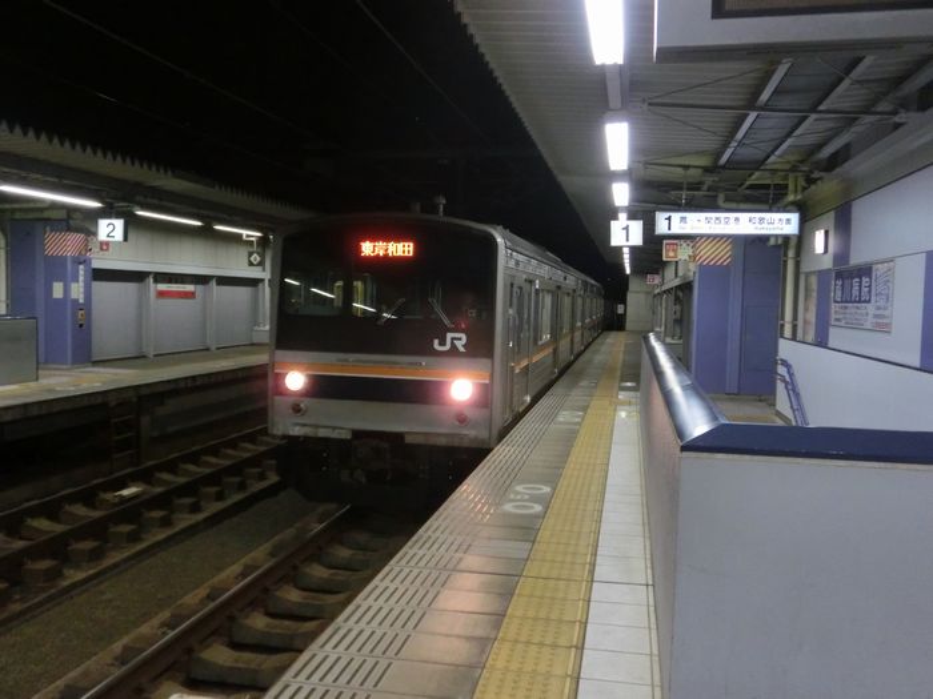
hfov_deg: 60.0
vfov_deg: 46.8
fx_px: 809
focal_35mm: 30
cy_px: 350
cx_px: 466
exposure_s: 1/125
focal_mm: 5.36
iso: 500
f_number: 3.5
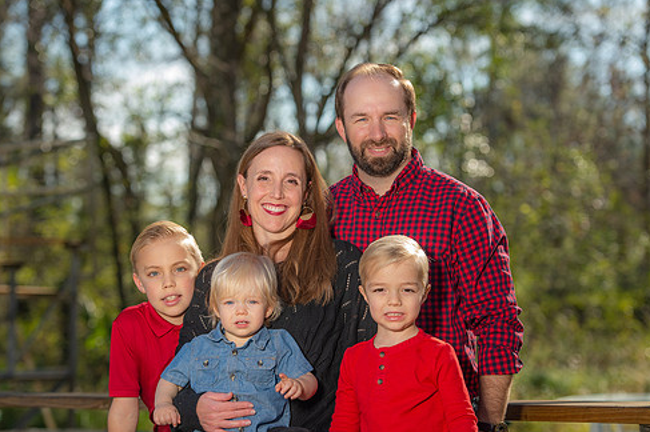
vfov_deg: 10.9
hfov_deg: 16.4
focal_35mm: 125
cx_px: 318
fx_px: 2255
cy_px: 255
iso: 50
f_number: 4.5
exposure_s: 1/250
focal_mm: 105
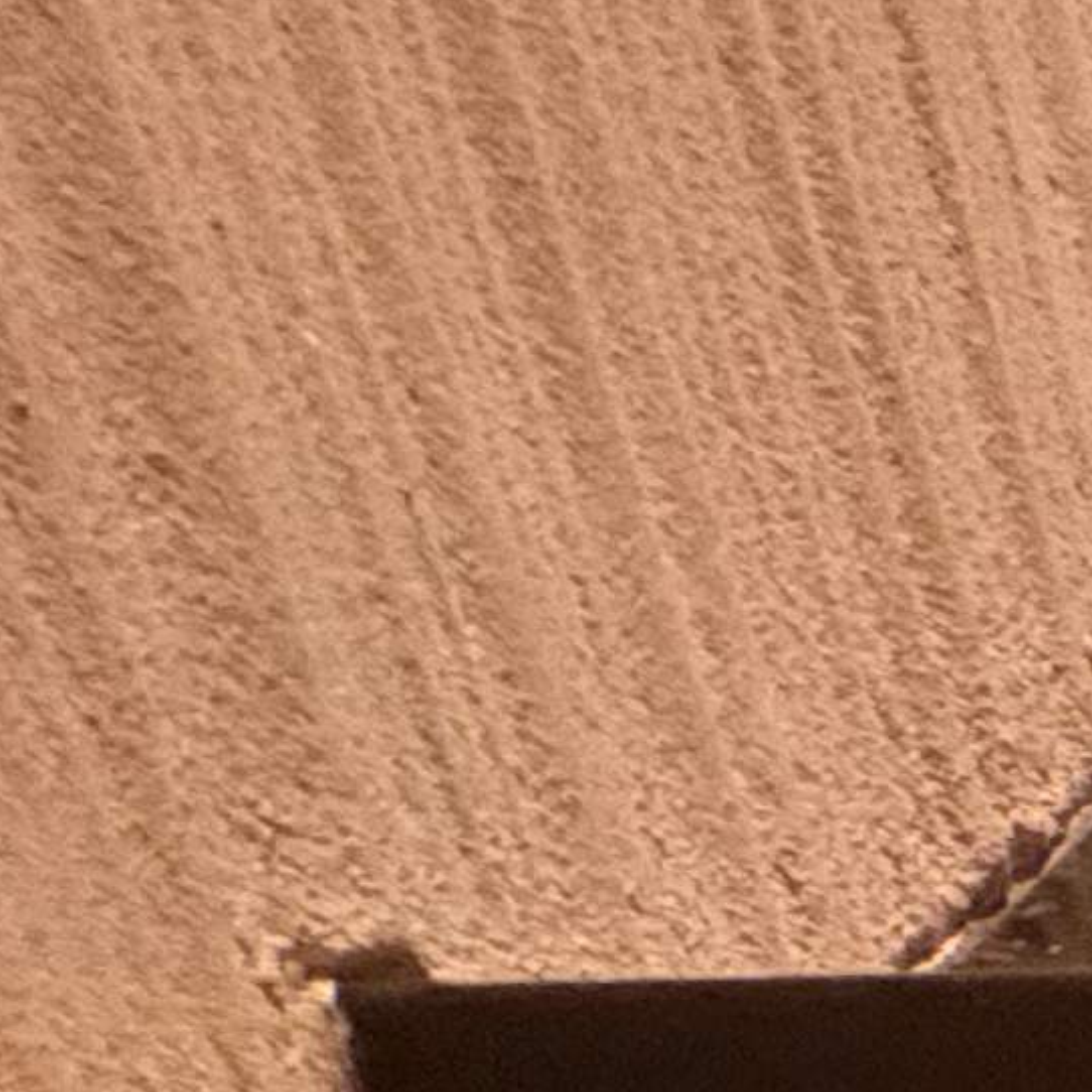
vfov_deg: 12.8
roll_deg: +2.9
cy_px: 2853
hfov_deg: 10.4
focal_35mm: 92
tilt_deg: -21.1
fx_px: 3284
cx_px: 3564
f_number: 2.2
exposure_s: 1/40
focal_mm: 2.22
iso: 640
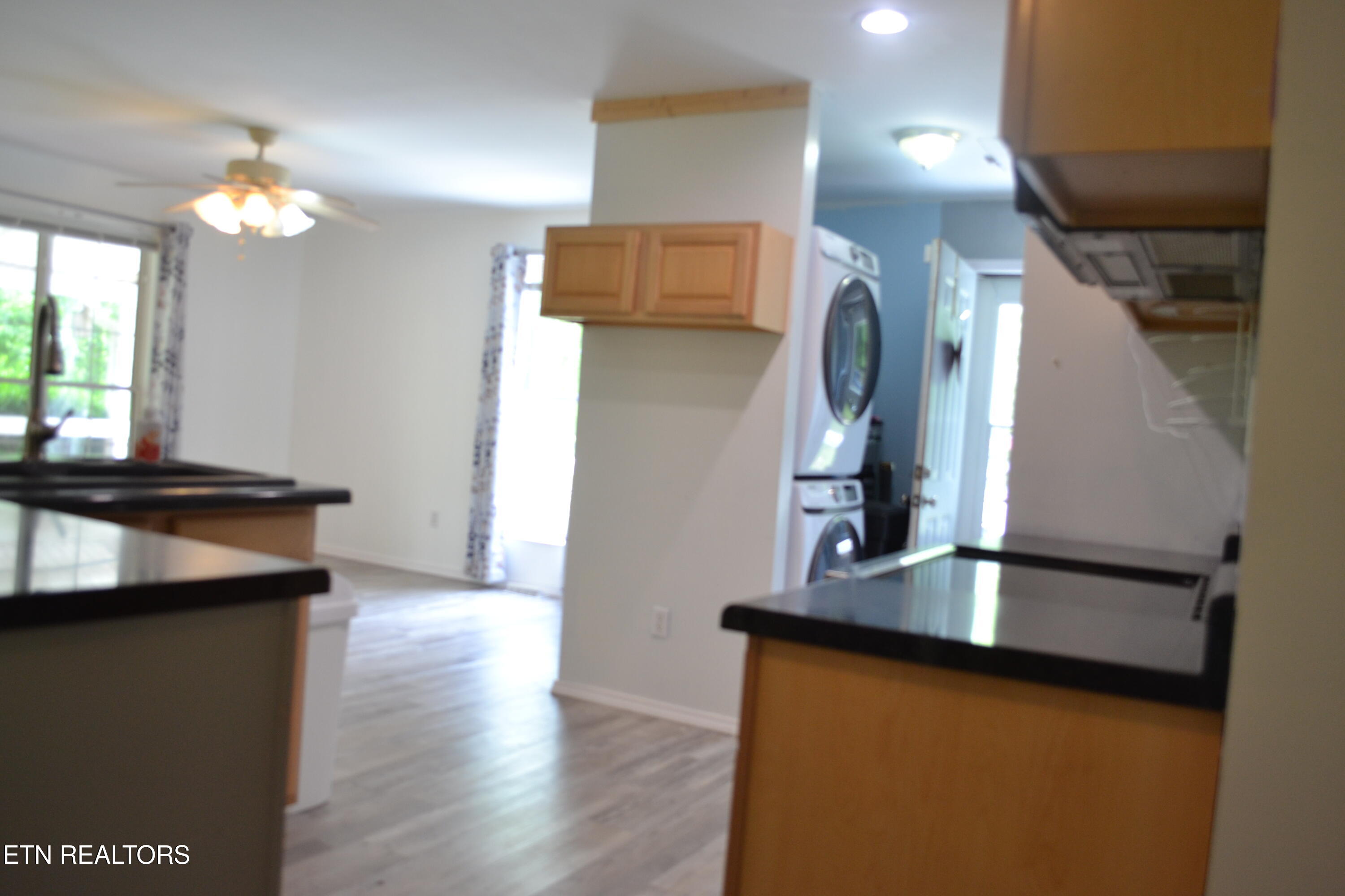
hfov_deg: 67.4
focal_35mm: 27
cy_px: 448
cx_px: 672
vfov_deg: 47.9
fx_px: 1009
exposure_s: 1/50
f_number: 3.5
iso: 400
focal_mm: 18
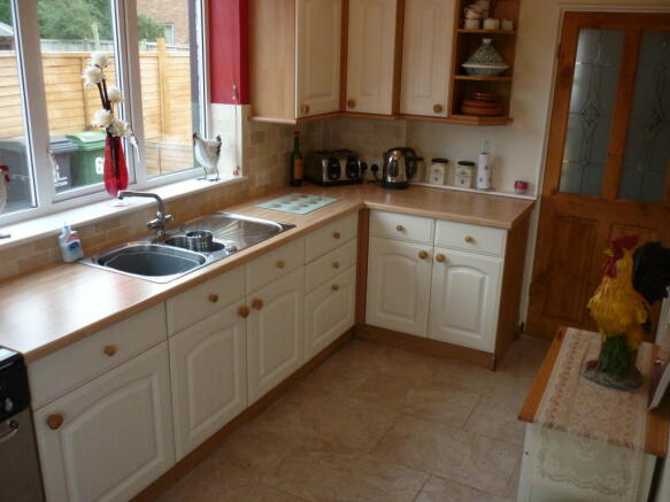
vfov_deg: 42.9
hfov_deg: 55.4
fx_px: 639
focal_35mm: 33
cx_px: 335
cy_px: 251
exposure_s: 1/200
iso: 320
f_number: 2.8
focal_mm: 5.5
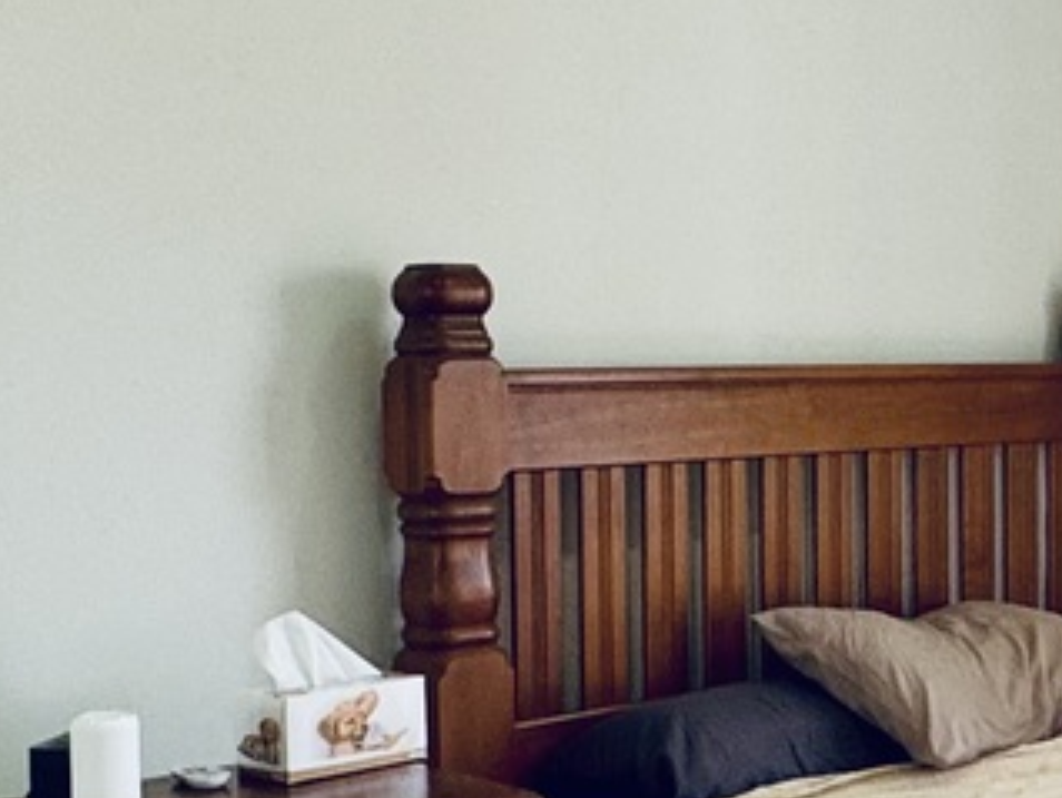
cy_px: 472
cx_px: 979
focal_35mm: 66
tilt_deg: -2.9
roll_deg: +0.7
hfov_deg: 28.1
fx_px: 2026
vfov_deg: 22.3
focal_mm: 2.22
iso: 100
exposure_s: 1/100
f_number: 2.2
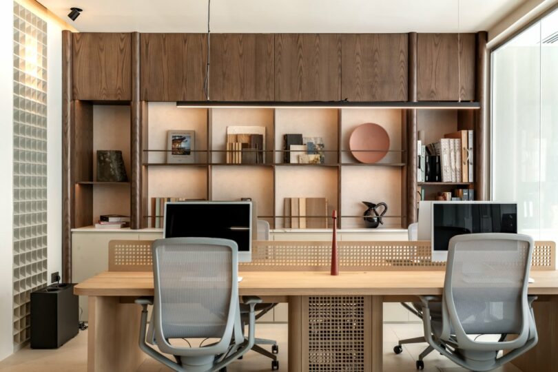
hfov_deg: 55.8
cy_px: 186
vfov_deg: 38.9
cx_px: 279
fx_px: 527
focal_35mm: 34
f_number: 13
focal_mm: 34
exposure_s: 1/30
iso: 200
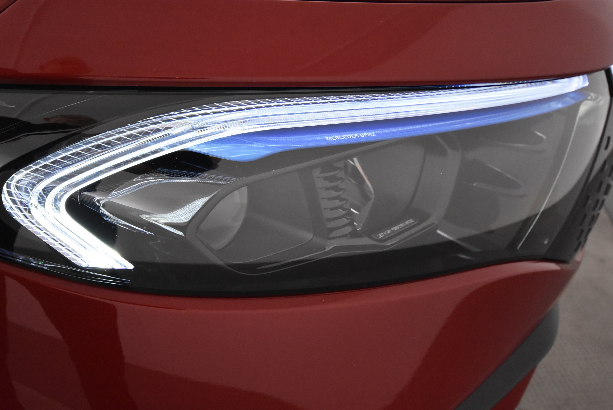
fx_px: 511
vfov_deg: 43.7
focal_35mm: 30
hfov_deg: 61.9
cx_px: 306
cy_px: 205
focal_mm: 20
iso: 4500
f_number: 5.6
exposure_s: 1/60
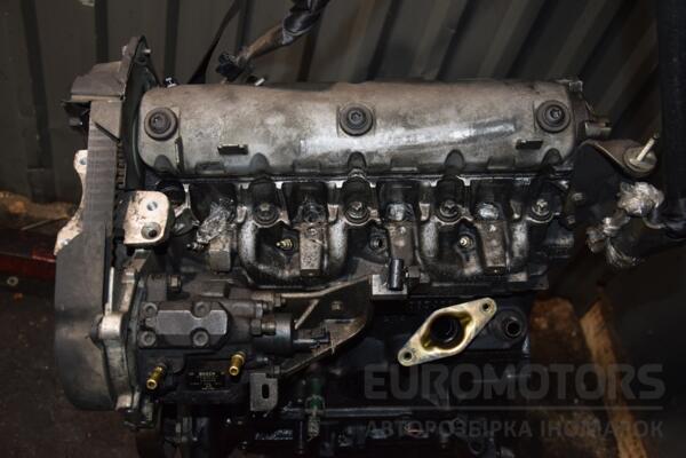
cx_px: 343
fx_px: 686
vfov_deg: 36.9
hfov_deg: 53.1
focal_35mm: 36
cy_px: 229
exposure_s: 1/60
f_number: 5
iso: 800
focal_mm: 24
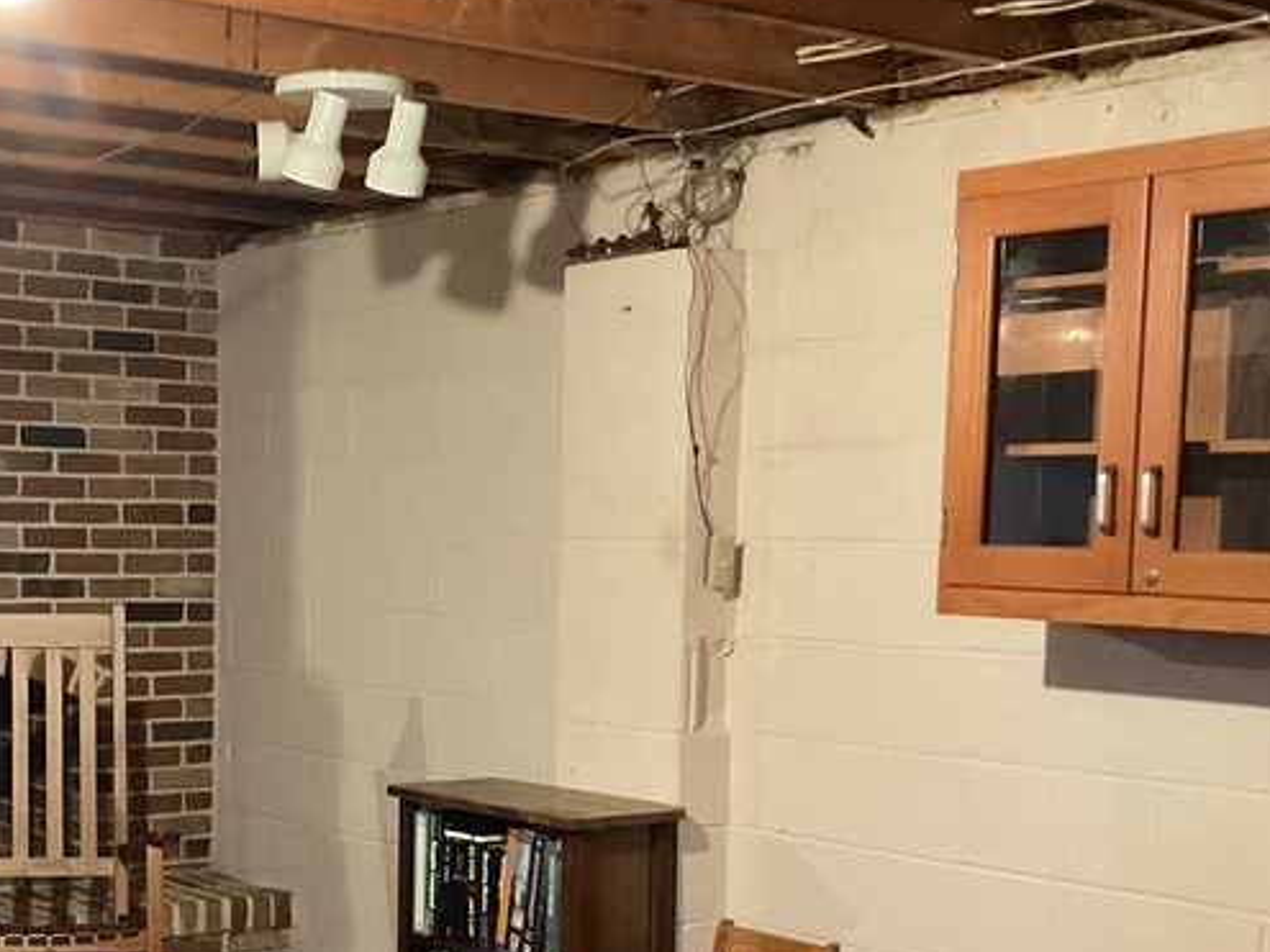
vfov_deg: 24.2
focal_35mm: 60
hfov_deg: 31.4
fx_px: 2201
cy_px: 701
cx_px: 262
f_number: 1.8
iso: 500
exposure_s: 1/30
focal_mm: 3
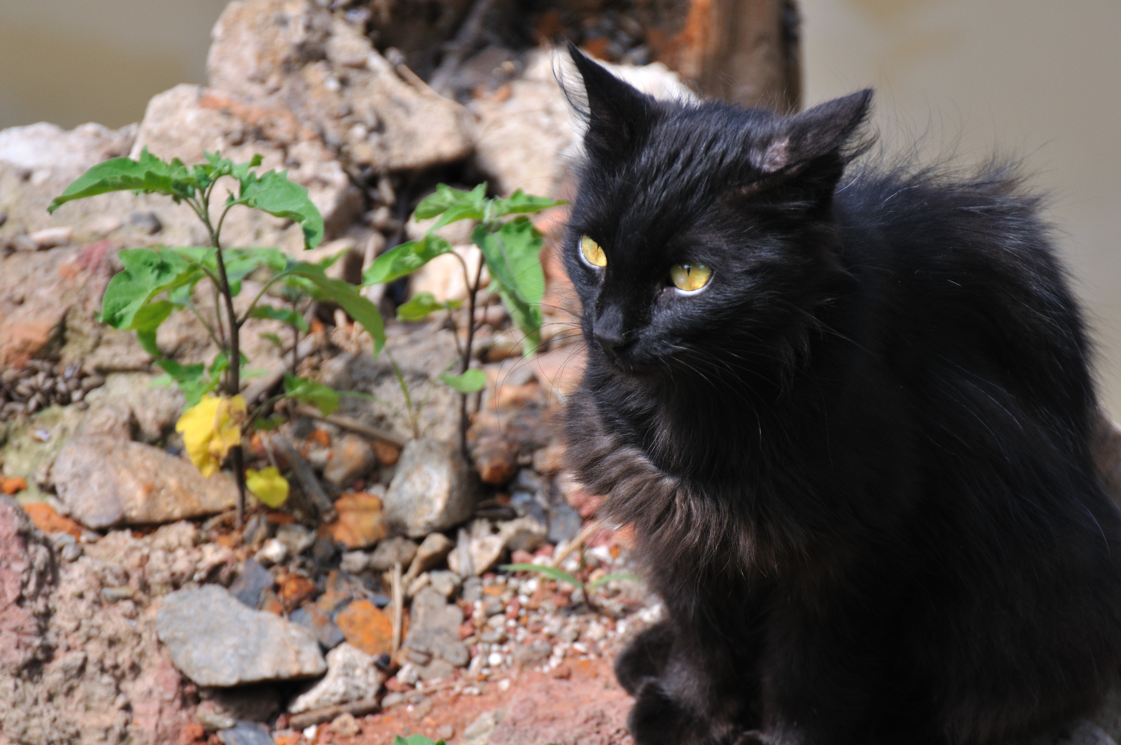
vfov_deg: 3.0
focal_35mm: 450
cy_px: 372
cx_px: 560
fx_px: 13995
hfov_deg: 4.6
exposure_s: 1/640
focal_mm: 300
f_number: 5.6
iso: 400
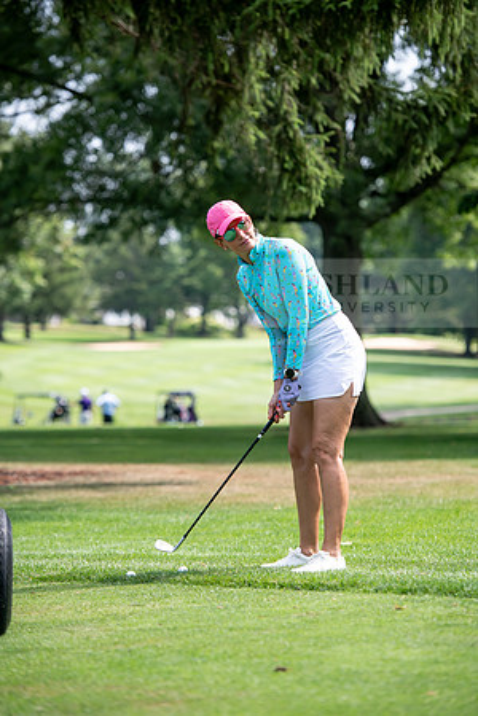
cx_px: 239
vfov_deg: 15.2
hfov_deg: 10.2
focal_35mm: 135
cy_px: 358
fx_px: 2689
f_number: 3.5
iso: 250
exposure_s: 1/1000
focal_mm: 135
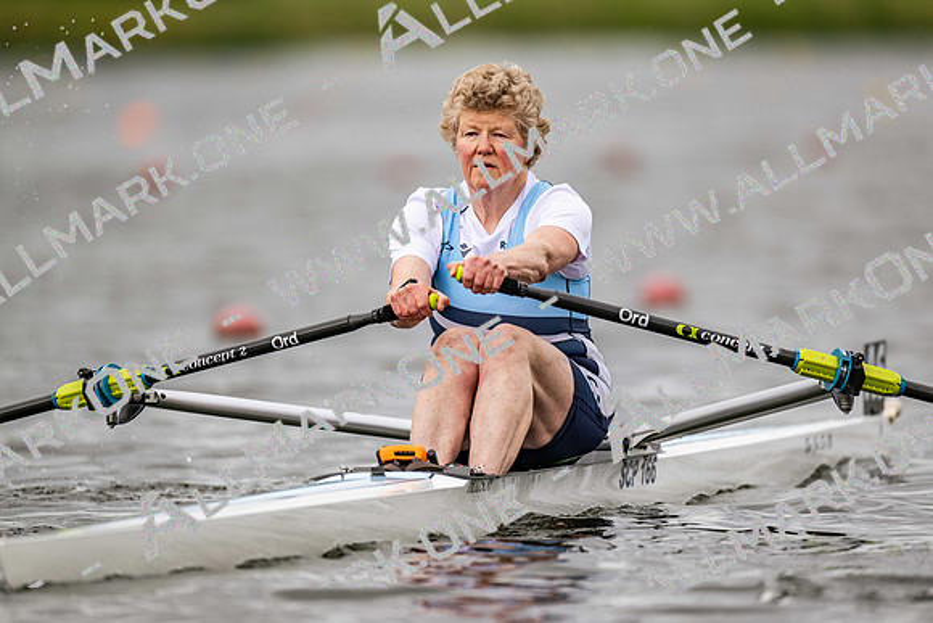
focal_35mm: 600
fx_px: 15553
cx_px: 466
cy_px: 312
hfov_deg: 3.4
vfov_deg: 2.3
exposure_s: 1/2500
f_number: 4
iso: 640
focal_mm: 600
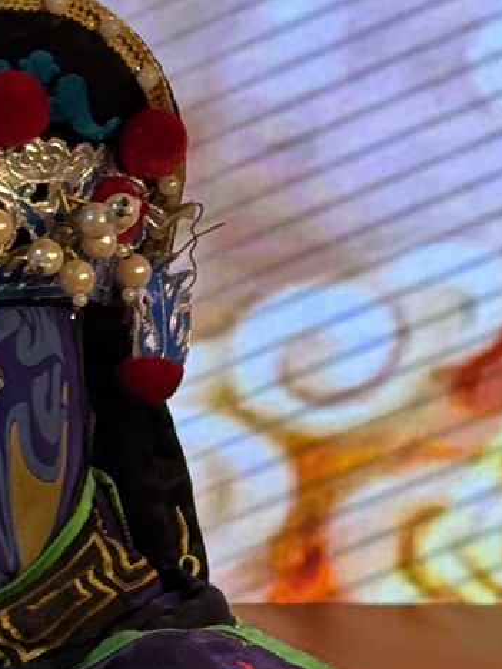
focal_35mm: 205
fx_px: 3964
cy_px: 490
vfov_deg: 9.6
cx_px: -21
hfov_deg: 7.2
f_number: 1.78
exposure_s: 1/182
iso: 50
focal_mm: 6.86
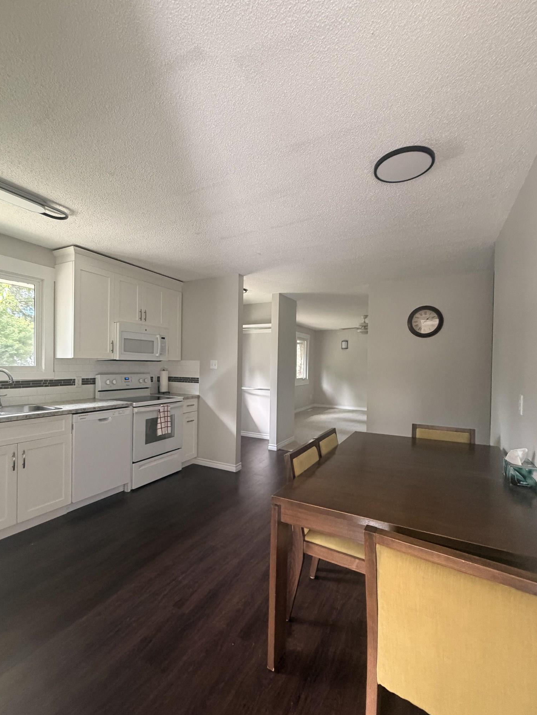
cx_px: 252
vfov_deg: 94.5
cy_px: 371
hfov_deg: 78.0
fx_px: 331
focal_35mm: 16
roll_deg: -0.6
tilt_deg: -0.5
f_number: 2.2
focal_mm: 2.22
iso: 400
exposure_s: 1/60
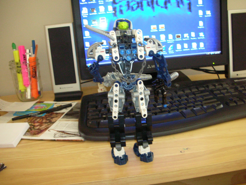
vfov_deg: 40.7
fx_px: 249
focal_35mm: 35
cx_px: 123
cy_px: 92
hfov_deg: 52.6
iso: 200
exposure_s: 1/5.4
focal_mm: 5.8
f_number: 3
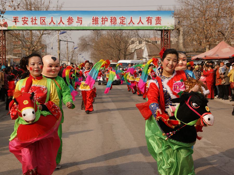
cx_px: 104
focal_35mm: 58
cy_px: 88
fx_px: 389
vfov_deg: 25.4
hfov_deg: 33.5
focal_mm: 35
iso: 100
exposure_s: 1/640
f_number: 5
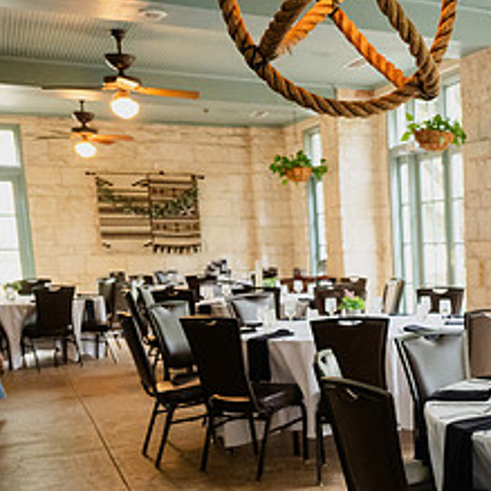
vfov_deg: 31.1
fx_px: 867
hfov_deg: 27.4
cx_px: 608
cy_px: 369
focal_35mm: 54
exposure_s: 1/125
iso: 2500
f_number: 2.8
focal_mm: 24
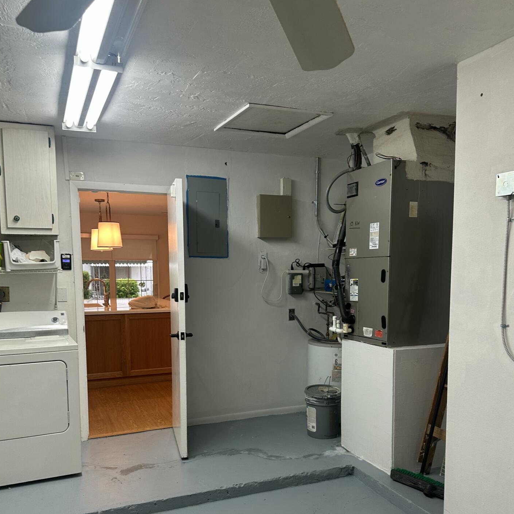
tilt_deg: -3.9
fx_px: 504
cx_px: 256
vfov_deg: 53.4
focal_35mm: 30
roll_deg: -1.6
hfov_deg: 54.0
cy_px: 321
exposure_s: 1/60
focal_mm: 6.86
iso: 125
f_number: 1.78
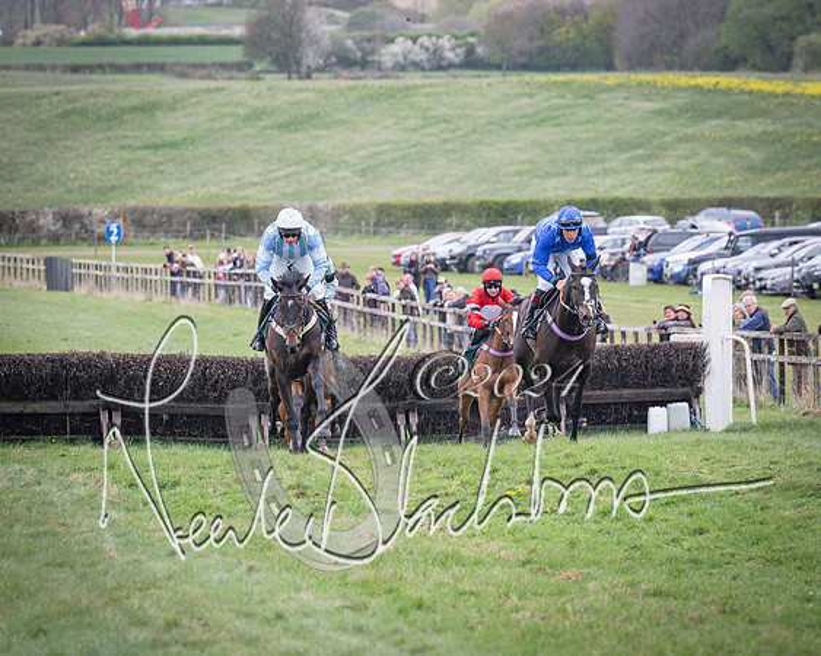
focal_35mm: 349
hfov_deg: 5.5
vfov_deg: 4.4
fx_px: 8478
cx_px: 410
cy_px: 384
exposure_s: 1/1600
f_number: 4
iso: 500
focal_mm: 155
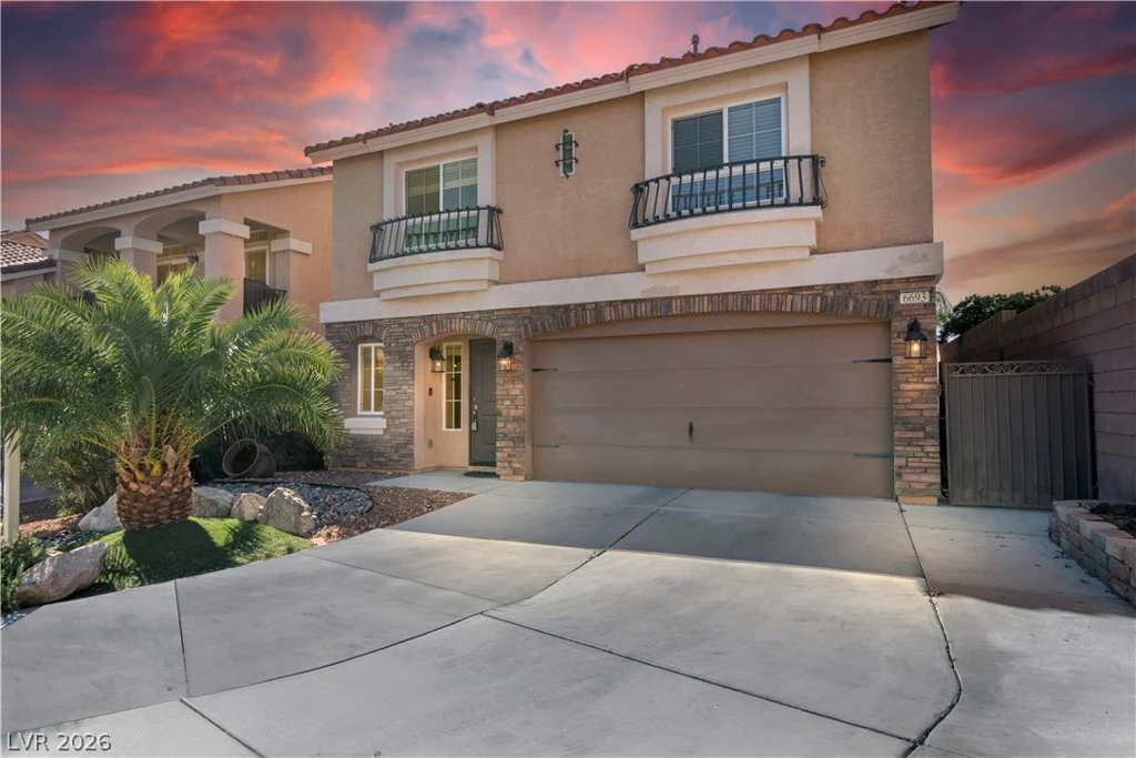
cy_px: 379
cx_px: 568
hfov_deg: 86.9
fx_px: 600
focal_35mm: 19
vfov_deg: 64.6
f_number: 8
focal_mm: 19
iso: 100
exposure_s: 1/160
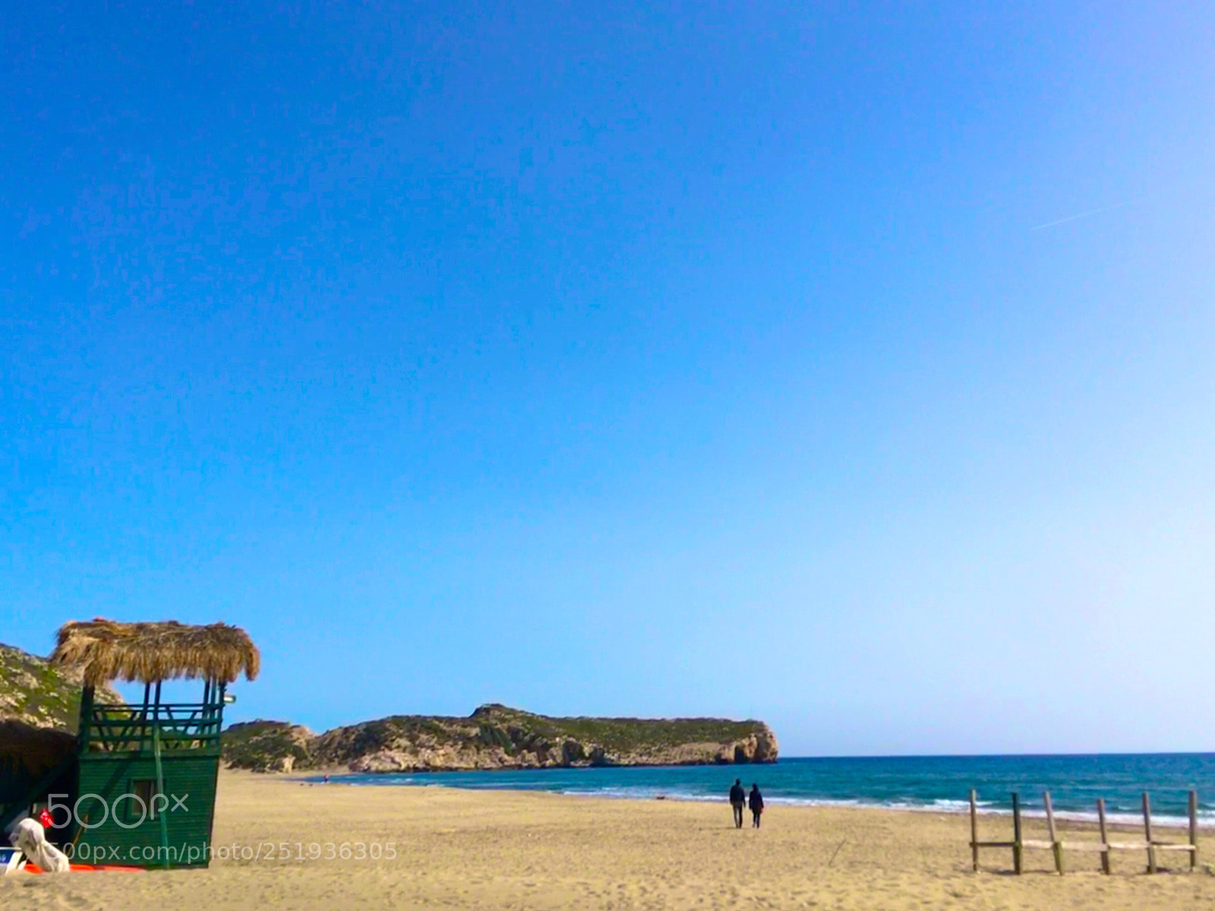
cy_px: 456
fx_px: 1018
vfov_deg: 48.2
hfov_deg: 61.7
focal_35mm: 29
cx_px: 608
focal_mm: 4.15
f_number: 2.2
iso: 25
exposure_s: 1/2564
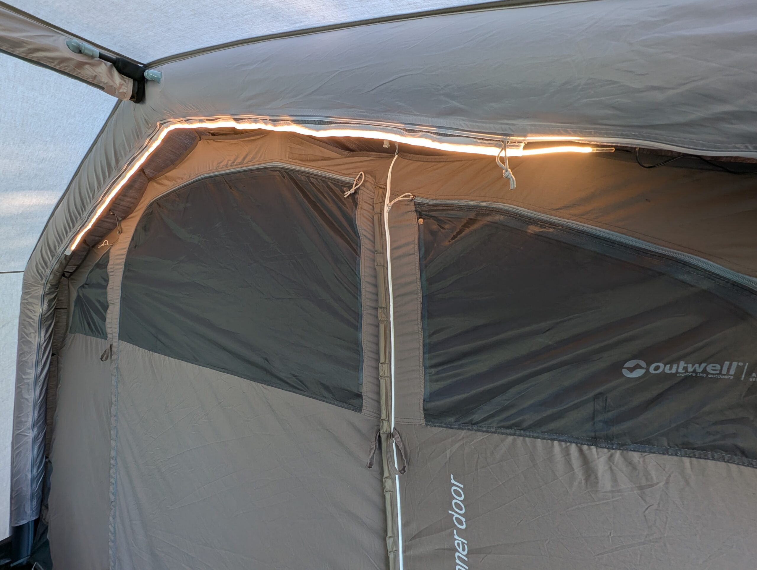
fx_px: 285
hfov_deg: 106.1
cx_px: 378
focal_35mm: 13
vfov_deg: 90.1
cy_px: 285
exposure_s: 1/24.9
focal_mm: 1.95
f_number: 2.2
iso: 62
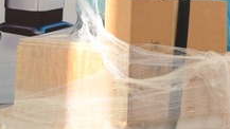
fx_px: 677
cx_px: 254
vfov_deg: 10.6
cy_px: -56
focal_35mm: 111
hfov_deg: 18.5
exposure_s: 1/160
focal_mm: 32
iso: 800
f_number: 4
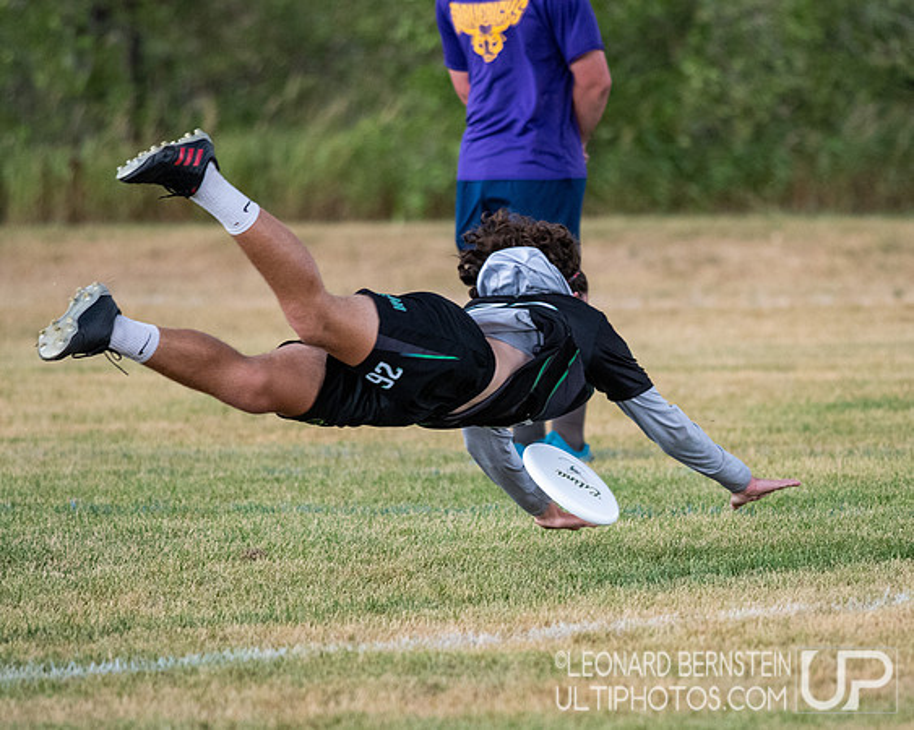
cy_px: 419
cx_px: 574
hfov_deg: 3.3
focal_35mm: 581
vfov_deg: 2.7
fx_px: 15720
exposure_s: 1/2000
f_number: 4
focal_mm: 300
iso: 1600
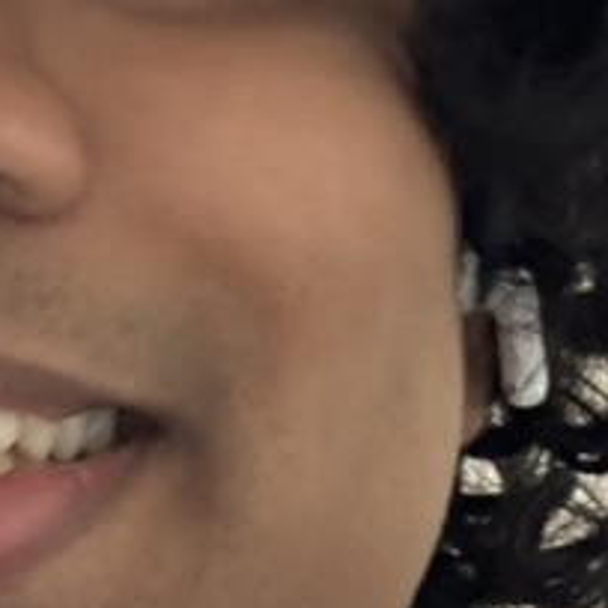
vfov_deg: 12.6
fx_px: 2643
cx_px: 86
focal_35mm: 133
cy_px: 835
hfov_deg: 13.0
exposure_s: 1/39
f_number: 1.9
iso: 400
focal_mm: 2.69
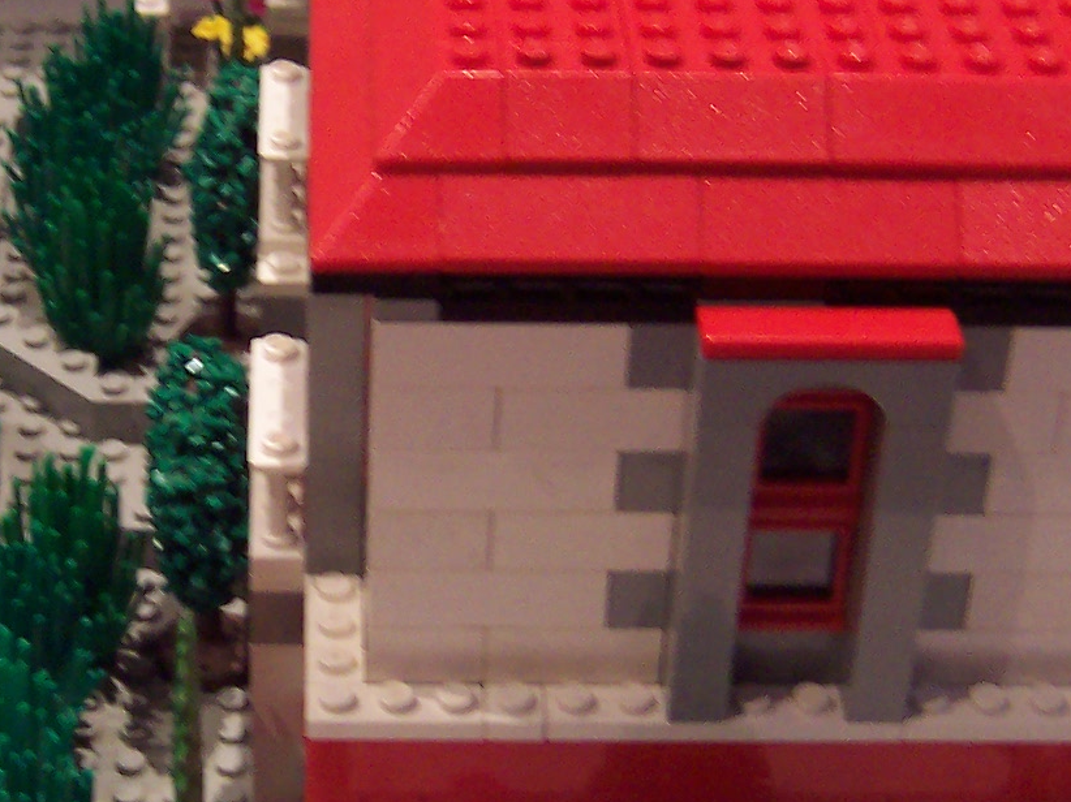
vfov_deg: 16.6
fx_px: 2753
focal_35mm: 89
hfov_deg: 21.9
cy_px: 384
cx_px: 307
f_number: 2.8
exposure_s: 1/15
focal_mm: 5.6
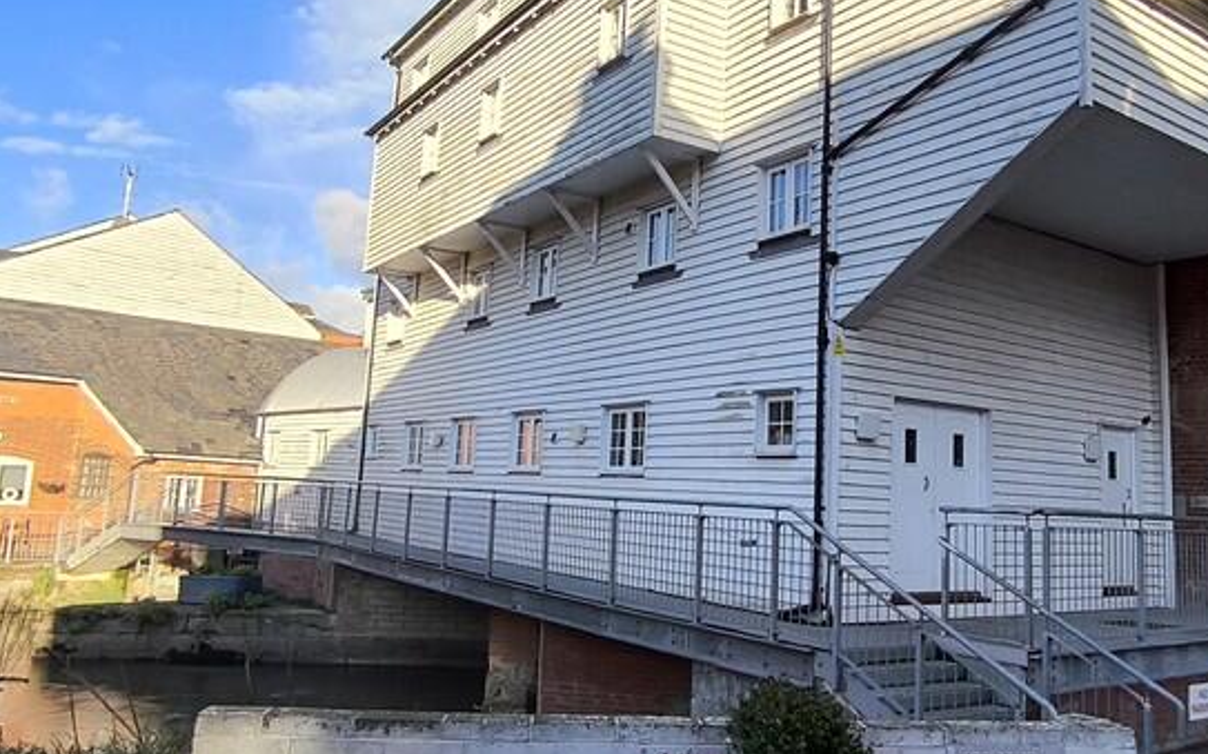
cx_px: 707
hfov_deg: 59.3
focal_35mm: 32
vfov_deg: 39.3
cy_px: 320
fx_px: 1053
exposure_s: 1/675
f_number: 2.2
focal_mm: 1.65
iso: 50
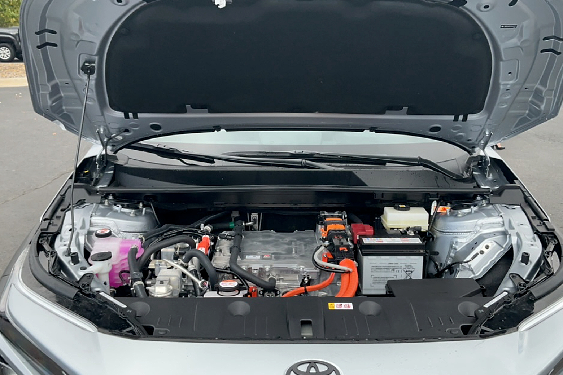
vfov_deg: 41.1
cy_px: 185
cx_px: 283
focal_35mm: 32
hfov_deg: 58.7
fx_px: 500
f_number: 1.8
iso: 25
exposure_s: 1/375
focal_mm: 3
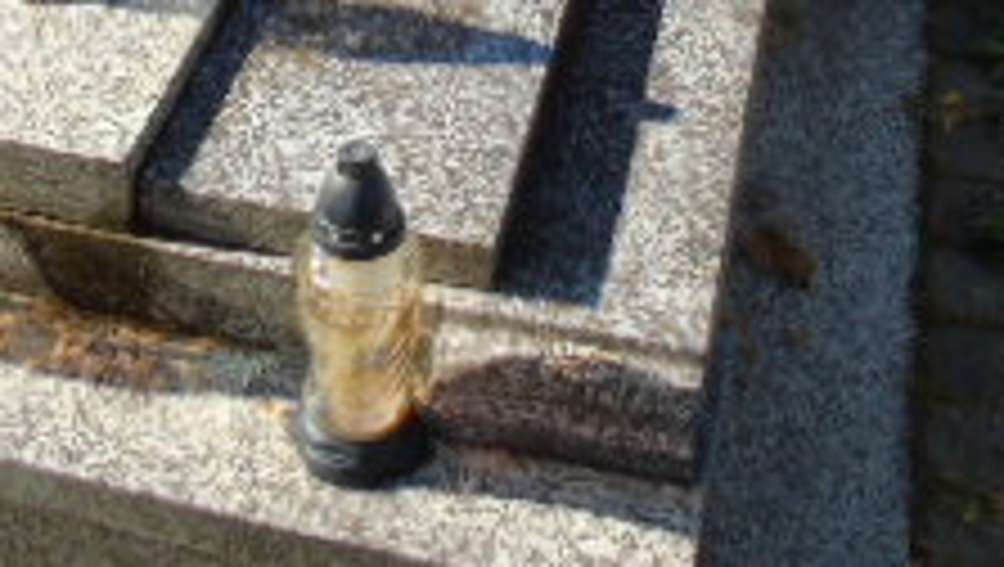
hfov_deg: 26.8
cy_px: -396
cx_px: 243
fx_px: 2079
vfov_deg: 14.1
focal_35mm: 78
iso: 80
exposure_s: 1/400
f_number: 3.4
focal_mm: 4.4
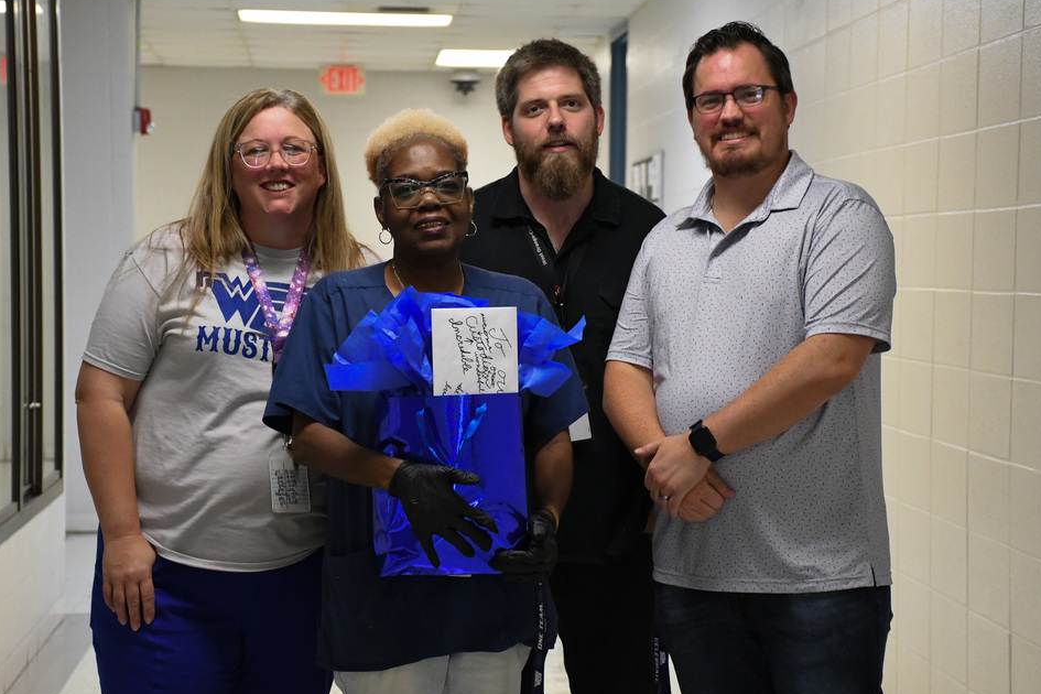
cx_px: 542
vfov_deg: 15.0
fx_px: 2631
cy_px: 361
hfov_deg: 22.4
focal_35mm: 91
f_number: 4.8
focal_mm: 56
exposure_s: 1/125
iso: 6400
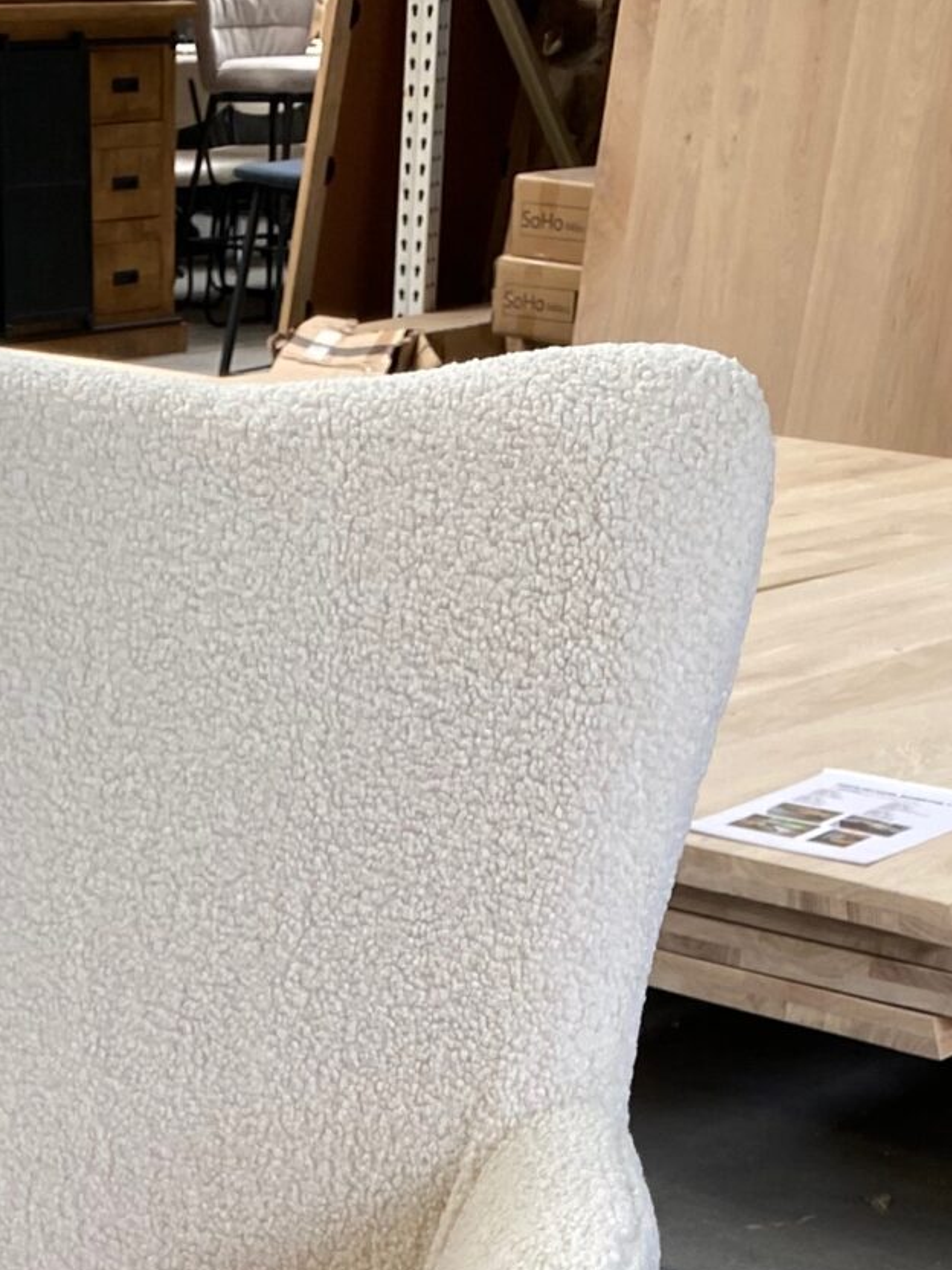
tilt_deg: -34.0
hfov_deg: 18.2
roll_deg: -0.4
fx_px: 2934
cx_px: 171
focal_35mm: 80
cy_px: 1914
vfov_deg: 20.7
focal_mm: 4.25
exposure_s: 1/100
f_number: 1.8
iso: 40
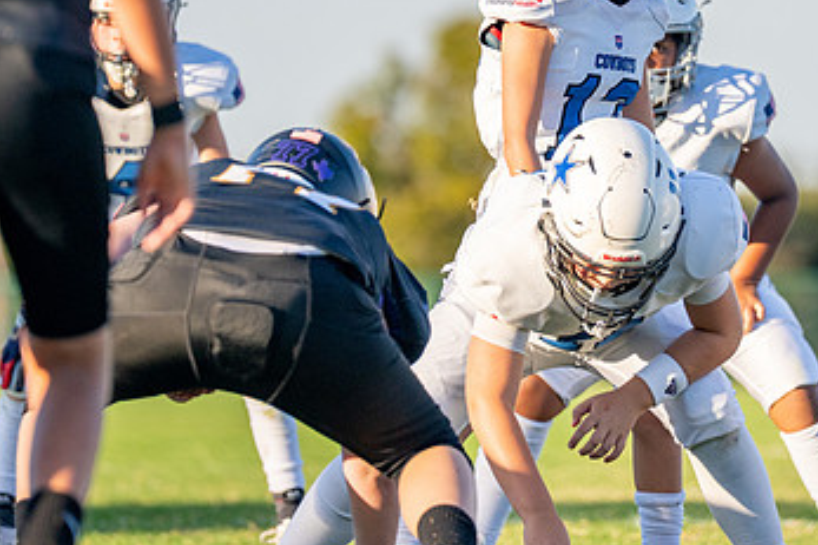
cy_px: 43
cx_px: 597
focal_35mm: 493
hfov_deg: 4.2
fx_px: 11196
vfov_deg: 2.8
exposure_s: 1/2500
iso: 200
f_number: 2.8
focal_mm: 200
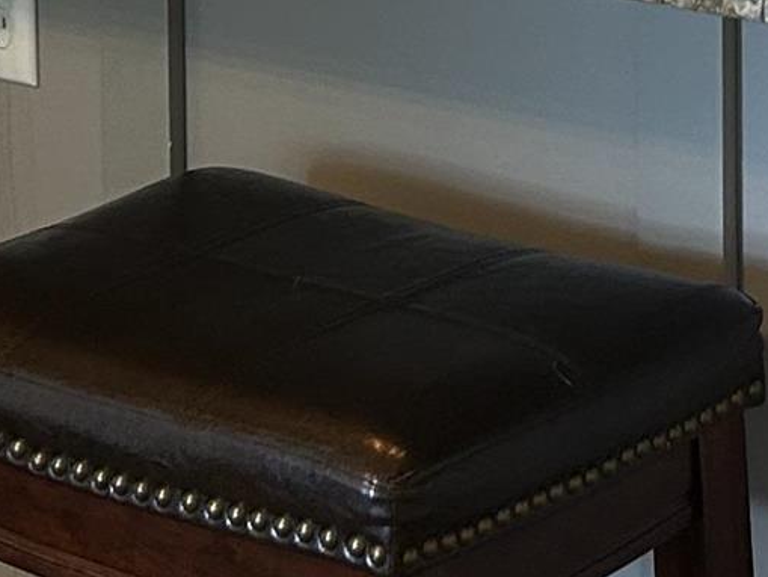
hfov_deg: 12.3
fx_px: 3484
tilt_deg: -4.2
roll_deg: +1.1
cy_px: -654
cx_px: 932
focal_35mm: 157
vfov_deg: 8.8
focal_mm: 5.7
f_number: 1.5
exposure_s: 1/60
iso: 125
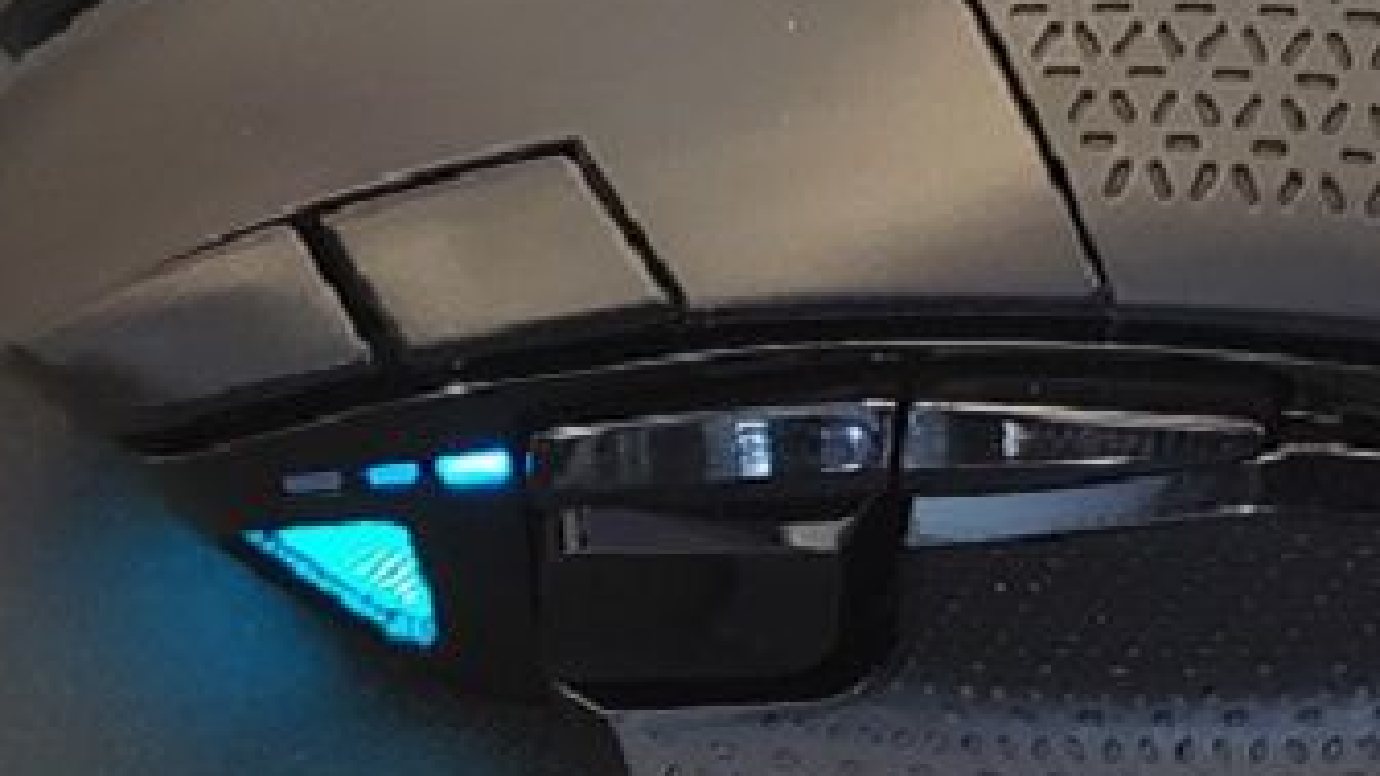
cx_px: 1413
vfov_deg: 14.9
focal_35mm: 81
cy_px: 464
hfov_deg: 24.9
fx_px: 2964
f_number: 1.5
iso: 320
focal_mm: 4.3
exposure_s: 1/40
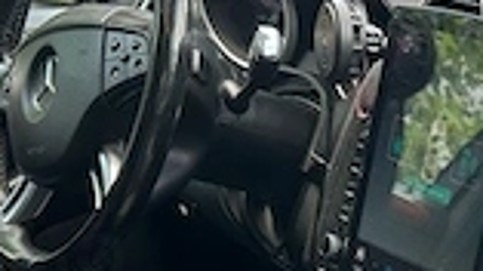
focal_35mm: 100
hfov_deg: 20.4
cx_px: 529
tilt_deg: -22.6
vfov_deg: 11.6
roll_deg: +0.8
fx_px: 1280
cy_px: 391
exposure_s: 1/121
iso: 80
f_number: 1.78
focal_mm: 6.86
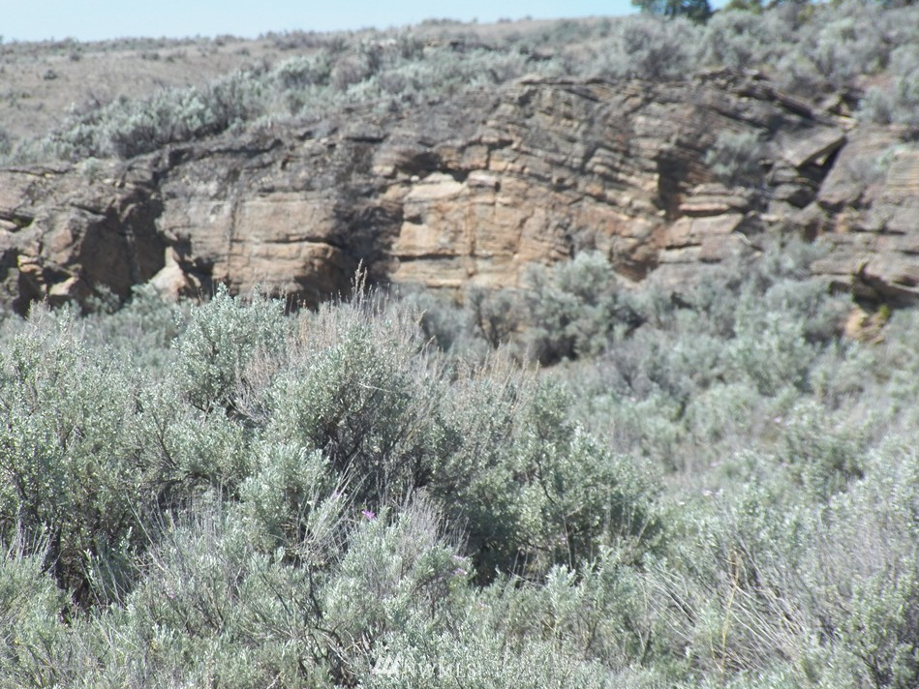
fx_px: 6558
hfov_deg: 8.0
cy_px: 331
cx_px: 426
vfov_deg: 6.0
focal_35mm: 247
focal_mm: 41.1
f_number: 4
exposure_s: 1/800
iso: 125
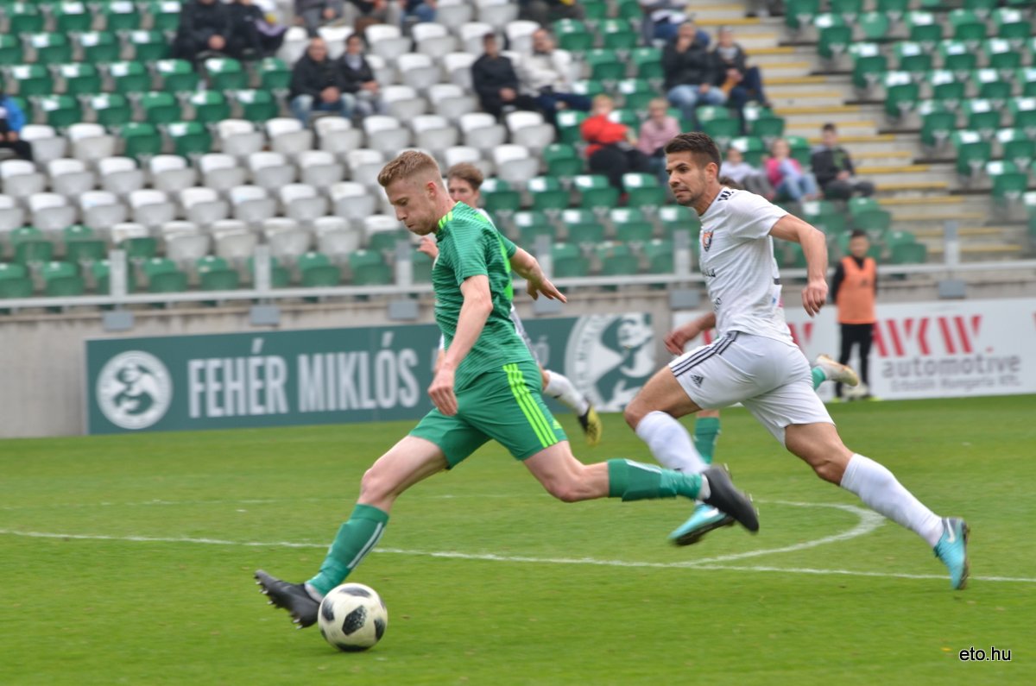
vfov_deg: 4.6
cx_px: 518
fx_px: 8616
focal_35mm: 300
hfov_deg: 6.9
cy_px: 343
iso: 250
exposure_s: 1/250
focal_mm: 200
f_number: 6.3
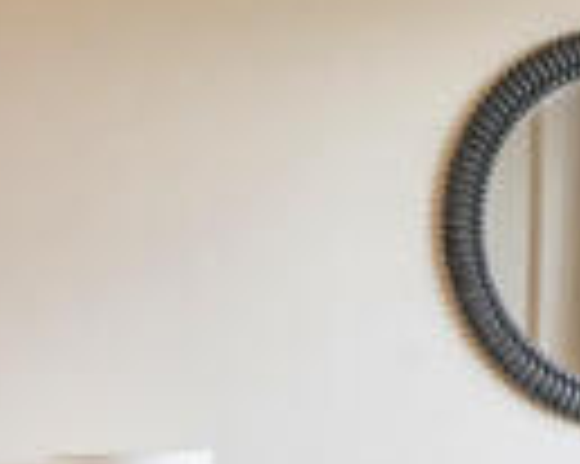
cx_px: 710
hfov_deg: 14.9
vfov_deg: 12.1
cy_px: 511
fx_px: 2144
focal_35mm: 125
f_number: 8
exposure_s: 1/3
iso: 100
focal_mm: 24
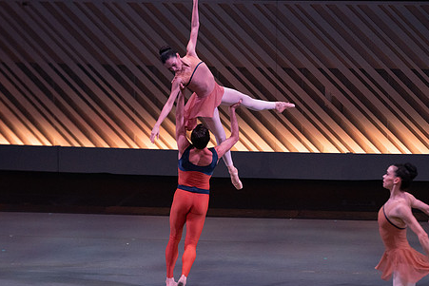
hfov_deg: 15.8
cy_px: 161
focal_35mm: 130
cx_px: 186
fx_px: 1550
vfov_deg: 10.6
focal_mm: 101
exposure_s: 1/400
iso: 8000
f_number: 5.6
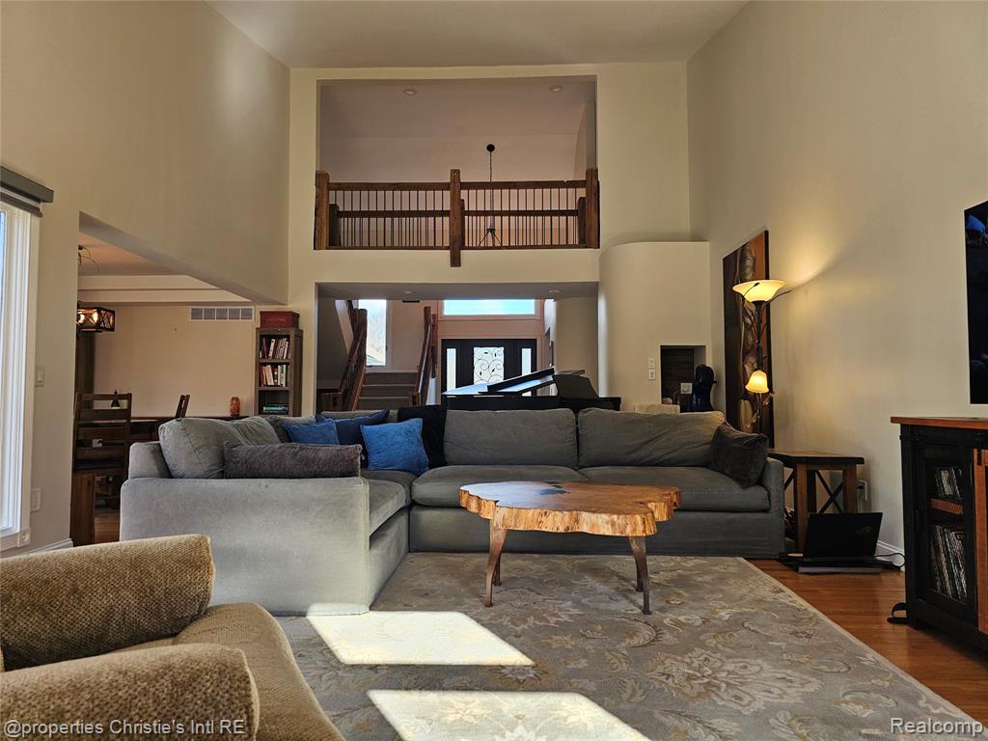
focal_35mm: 23
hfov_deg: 73.9
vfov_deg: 58.9
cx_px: 494
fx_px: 656
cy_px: 370
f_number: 1.7
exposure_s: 1/180
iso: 80
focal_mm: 6.3
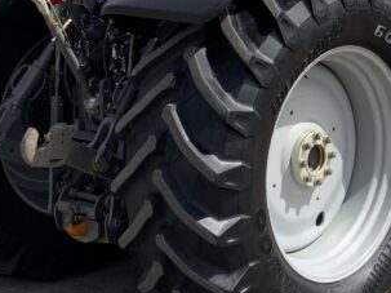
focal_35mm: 98
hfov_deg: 19.7
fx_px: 1107
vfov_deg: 14.9
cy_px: 17
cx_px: 352
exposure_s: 1/1786
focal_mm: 3
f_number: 1.8
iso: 16
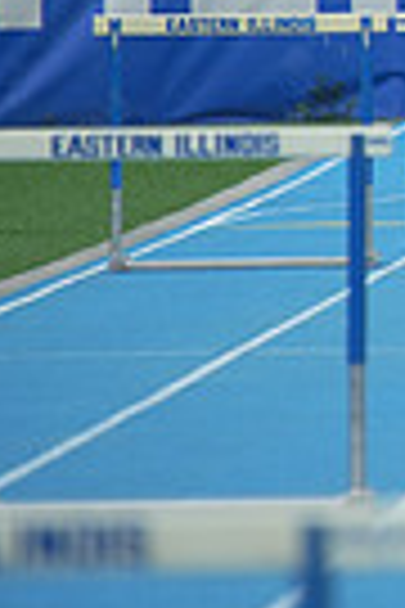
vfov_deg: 1.2
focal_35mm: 1725
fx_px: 29107
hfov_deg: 0.8
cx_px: 1224
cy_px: -133
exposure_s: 1/1000
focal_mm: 400
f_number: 5.6
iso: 400
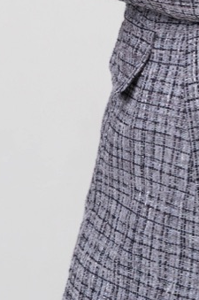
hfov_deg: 3.9
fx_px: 2944
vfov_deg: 5.7
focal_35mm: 354
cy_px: -263
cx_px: 277
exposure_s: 1/160
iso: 200
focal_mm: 75
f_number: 6.3
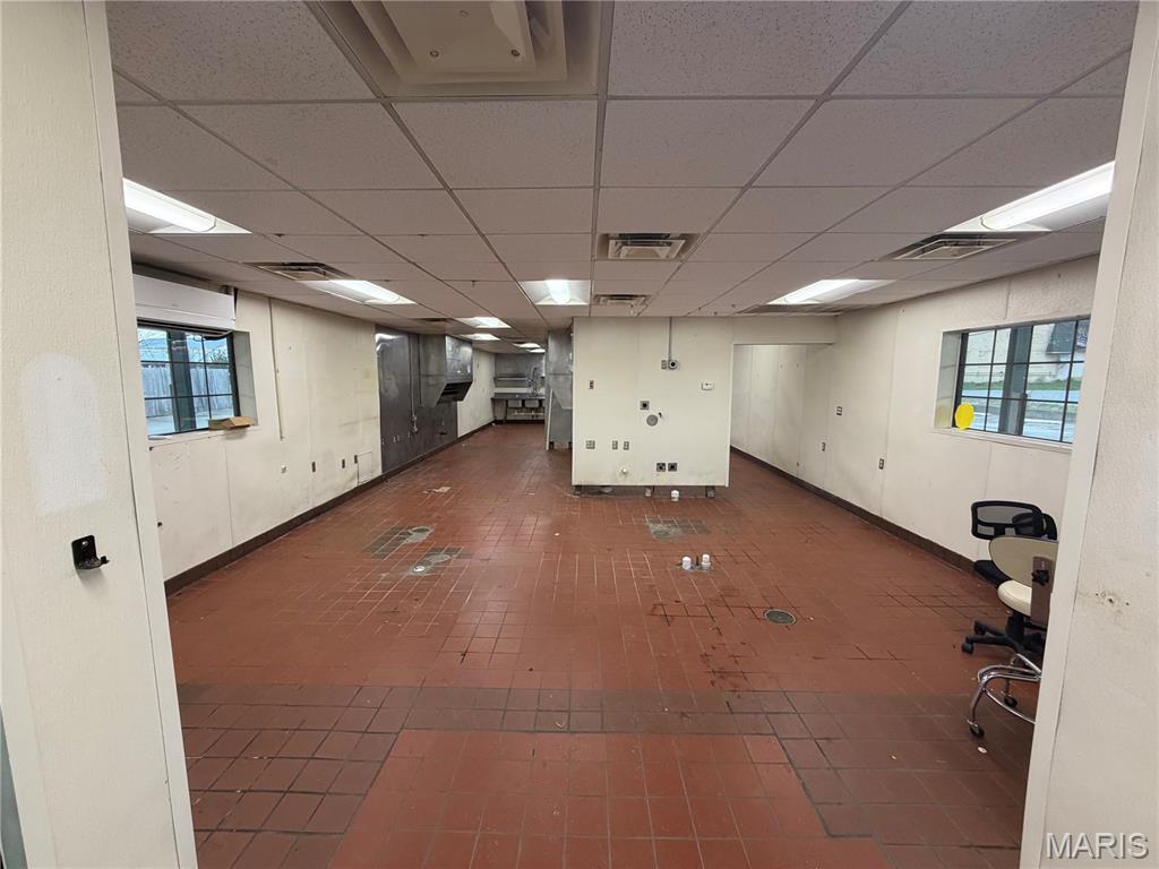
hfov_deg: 102.1
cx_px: 580
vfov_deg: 85.7
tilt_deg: -6.8
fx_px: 469
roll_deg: -0.4
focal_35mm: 14
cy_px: 434
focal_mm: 2.22
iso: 160
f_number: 2.2
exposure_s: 1/121
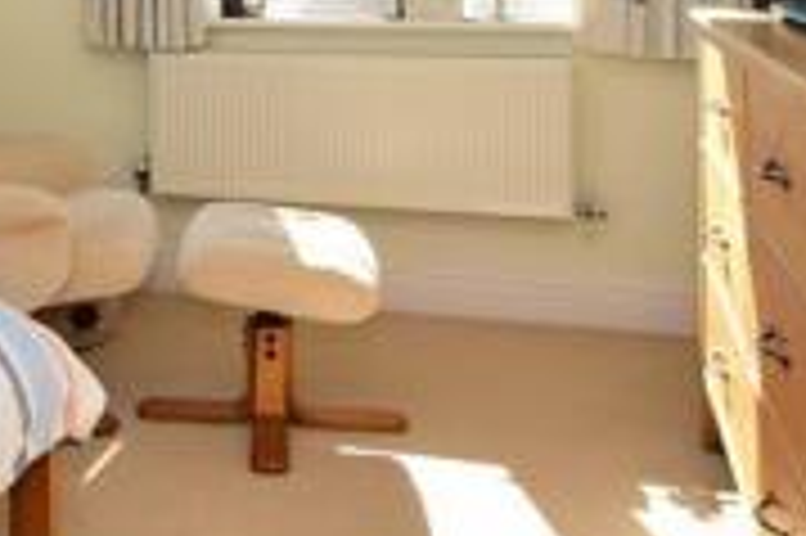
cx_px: 32
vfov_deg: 22.9
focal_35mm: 55
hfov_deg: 33.7
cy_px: -74
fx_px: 1230
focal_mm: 10
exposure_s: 1/200
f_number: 11
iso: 400
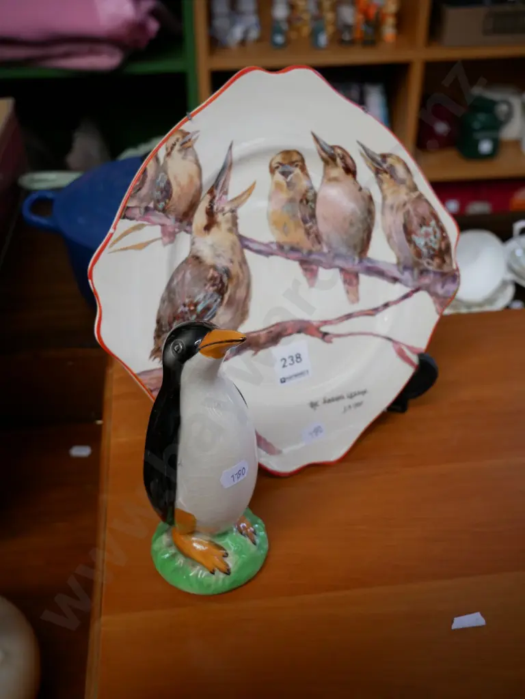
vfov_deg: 46.8
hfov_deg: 36.0
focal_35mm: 40
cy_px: 350
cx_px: 262
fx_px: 809
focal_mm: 20
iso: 640
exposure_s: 1/60
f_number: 4.1
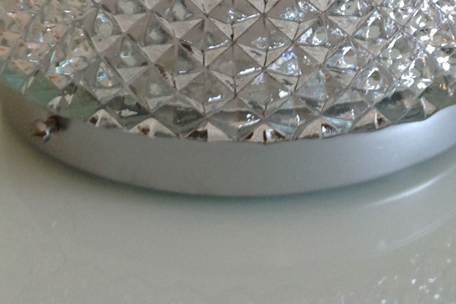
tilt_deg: -20.7
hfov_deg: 30.1
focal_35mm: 67
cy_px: -8
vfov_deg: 19.6
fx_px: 849
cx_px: 236
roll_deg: +0.6
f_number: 2.4
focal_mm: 4.28
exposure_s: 1/15
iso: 100
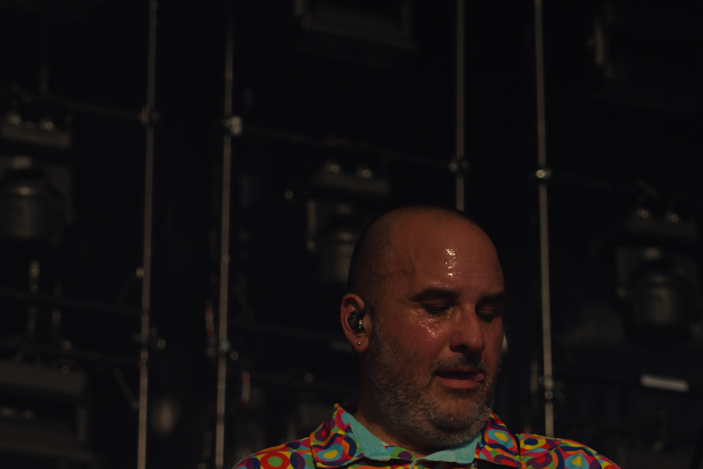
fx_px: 4432
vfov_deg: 6.0
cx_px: 229
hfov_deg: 9.1
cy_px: 401
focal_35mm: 227
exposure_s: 1/1000
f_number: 8
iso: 100
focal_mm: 105
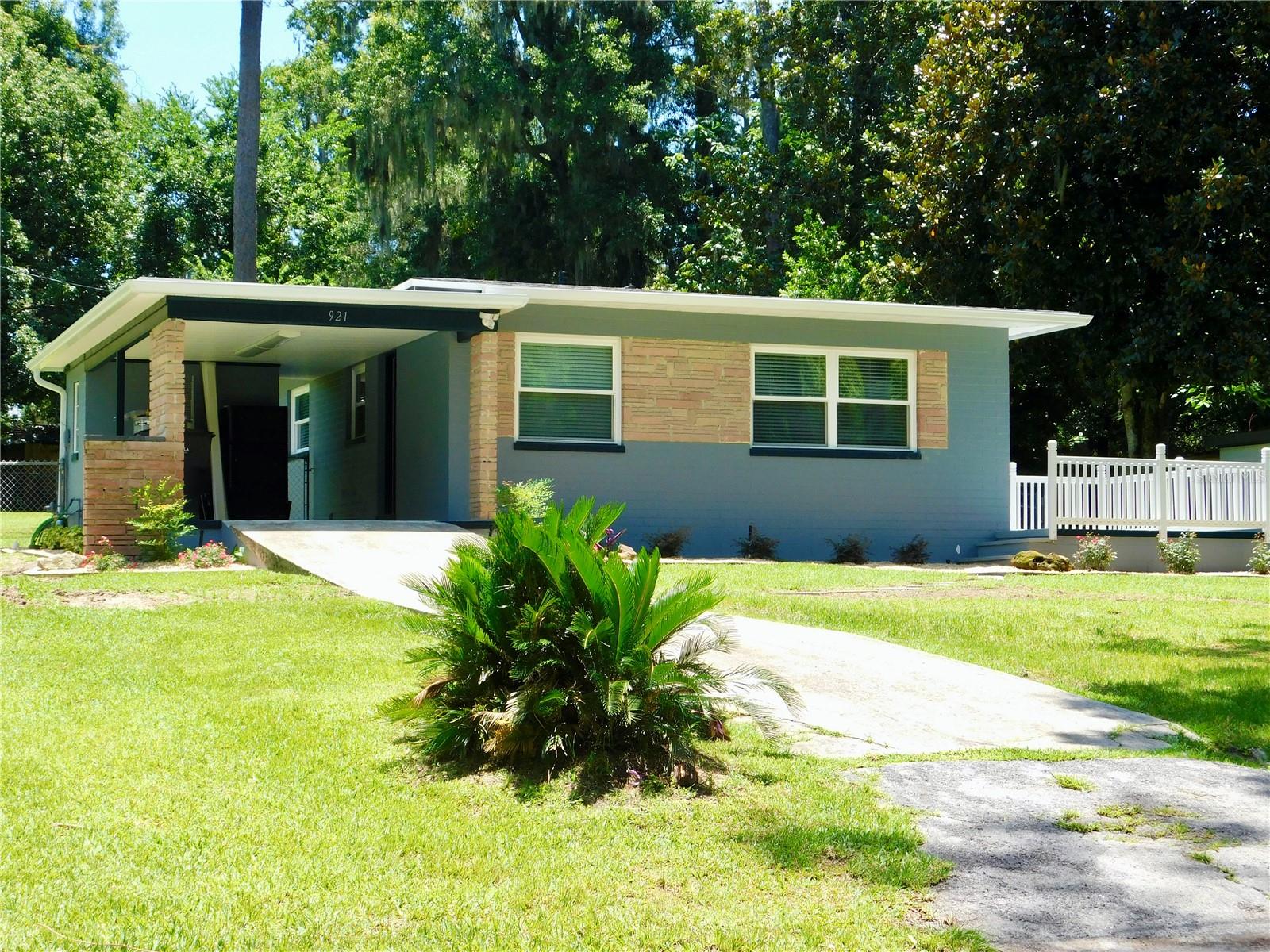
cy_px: 476
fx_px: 2165
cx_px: 635
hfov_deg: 32.7
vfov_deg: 24.8
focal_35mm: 59
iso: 125
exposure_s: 1/320
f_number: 4
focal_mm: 10.4
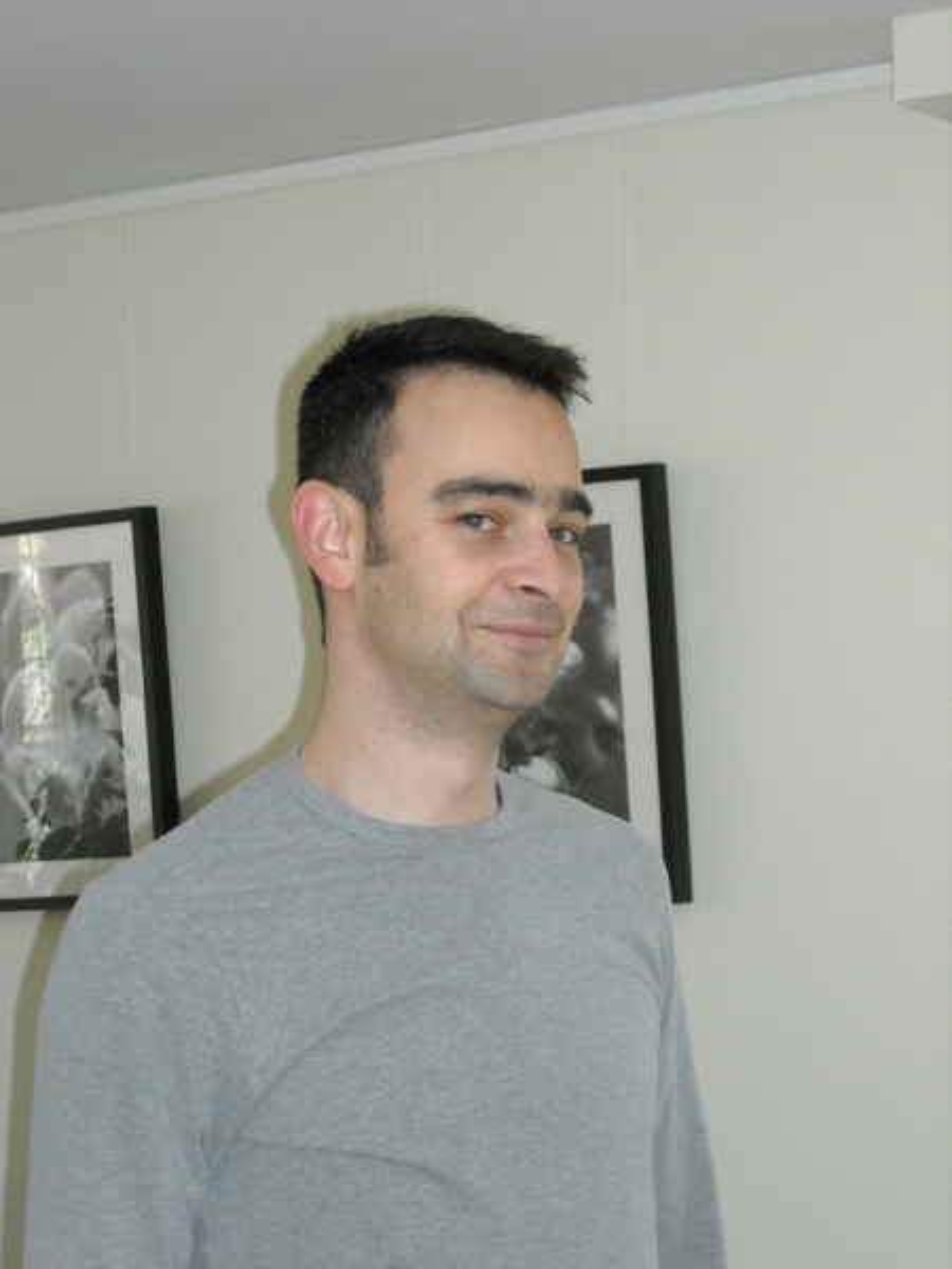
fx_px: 3850
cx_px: 476
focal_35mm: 105
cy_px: 634
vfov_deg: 18.7
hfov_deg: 14.1
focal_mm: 17.1
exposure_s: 1/125
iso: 400
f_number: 4.7
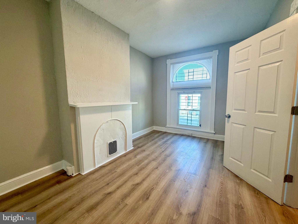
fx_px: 121
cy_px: 112
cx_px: 149
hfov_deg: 102.1
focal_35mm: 14
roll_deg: +0.7
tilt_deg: -6.9
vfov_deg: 85.7
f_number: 2.2
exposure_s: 1/120
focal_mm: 2.22
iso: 250
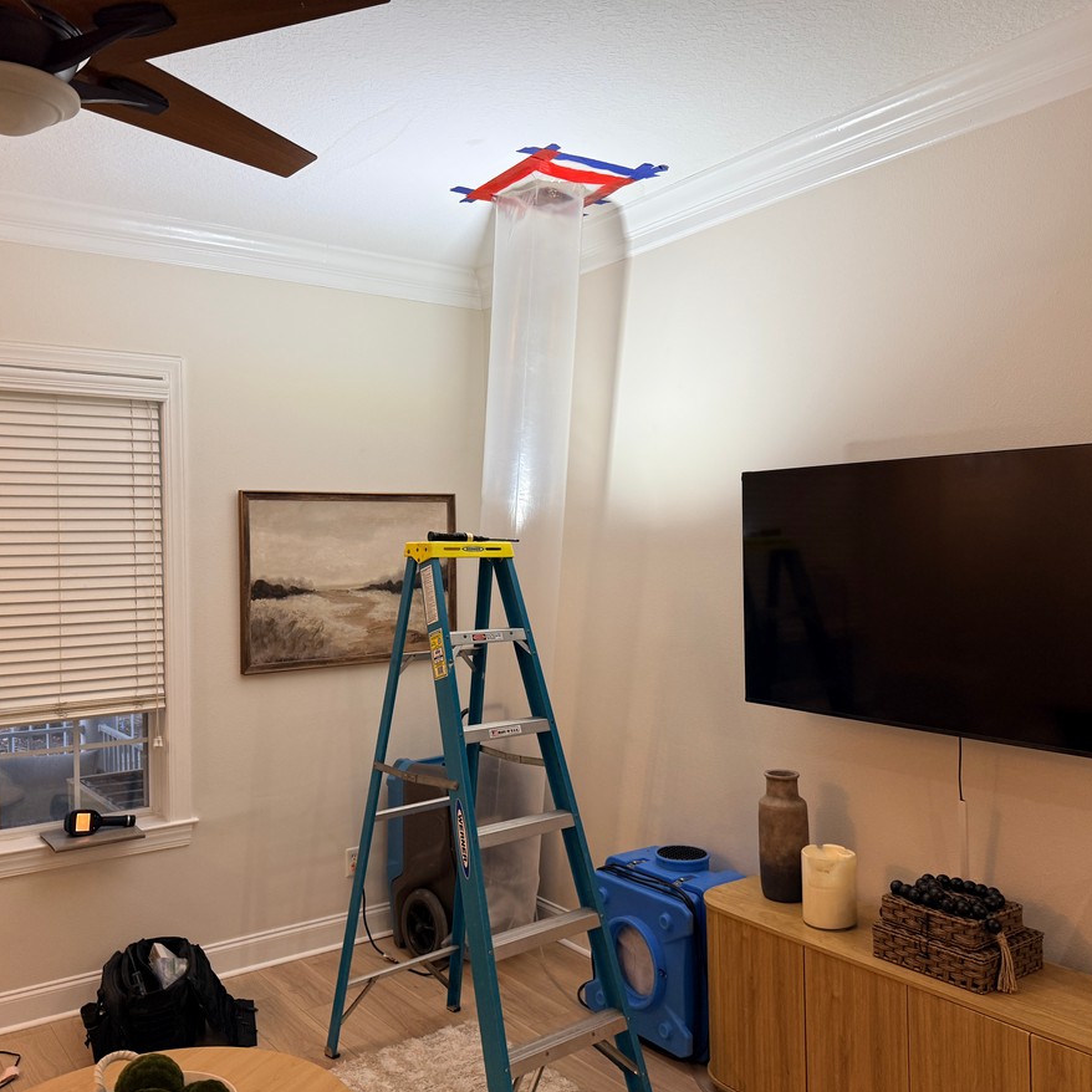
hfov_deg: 55.6
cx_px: 537
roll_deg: +2.0
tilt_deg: +2.1
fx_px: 1035
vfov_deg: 55.6
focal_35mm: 29
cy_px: 540
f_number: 1.78
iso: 160
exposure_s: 1/60
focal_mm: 6.76
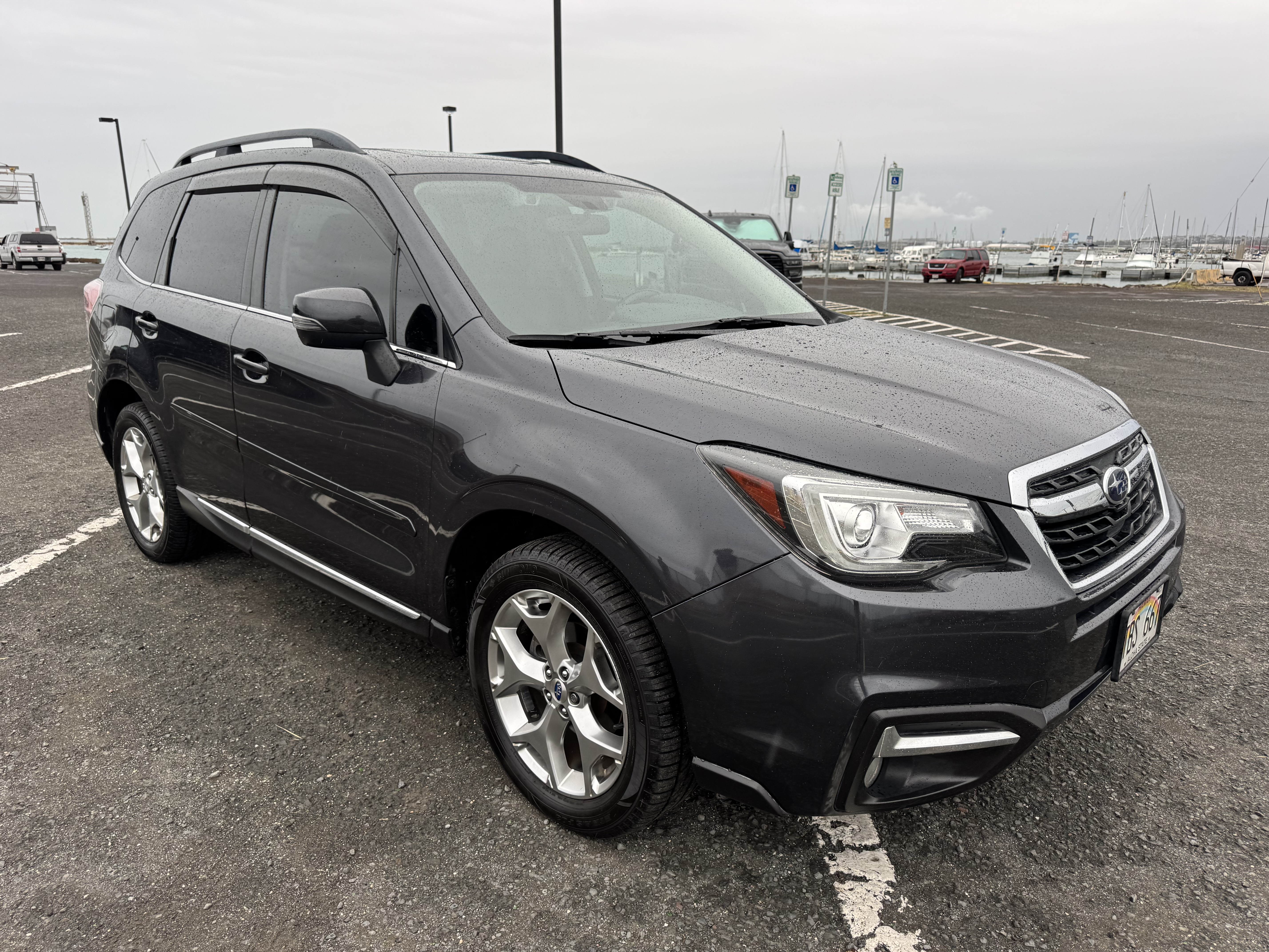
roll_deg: -1.8
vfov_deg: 56.8
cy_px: 476
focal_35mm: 24
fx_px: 880
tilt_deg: -15.2
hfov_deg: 71.6
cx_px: 634
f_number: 1.78
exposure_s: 1/354
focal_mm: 6.76
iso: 80
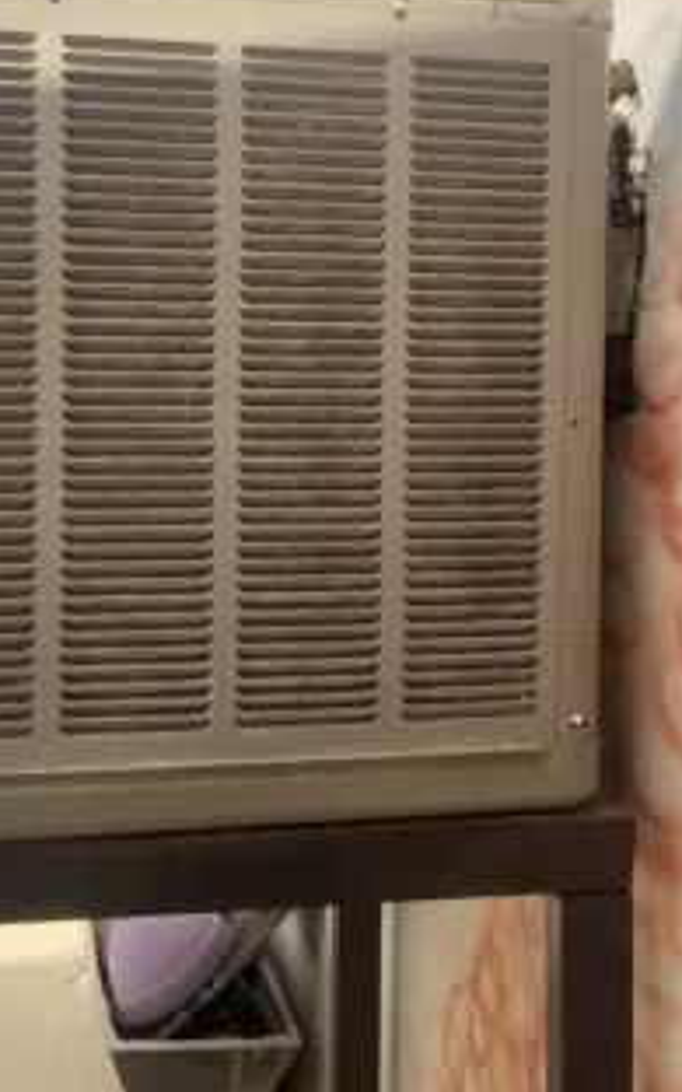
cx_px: 178
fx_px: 1130
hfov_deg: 33.0
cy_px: 424
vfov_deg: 51.1
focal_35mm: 38
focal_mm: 3.99
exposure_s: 1/827
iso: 20
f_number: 1.8
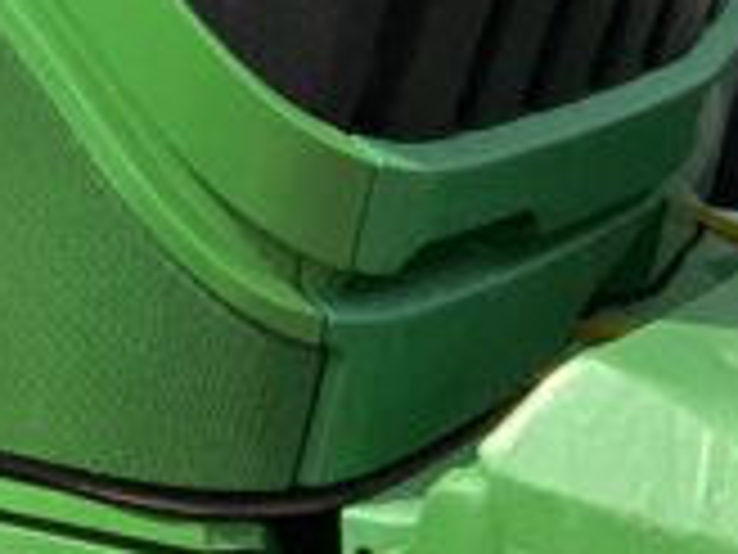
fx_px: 3859
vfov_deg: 7.6
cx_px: -454
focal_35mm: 181
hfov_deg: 10.5
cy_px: -815
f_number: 1.8
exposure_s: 1/1250
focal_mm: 3
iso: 16
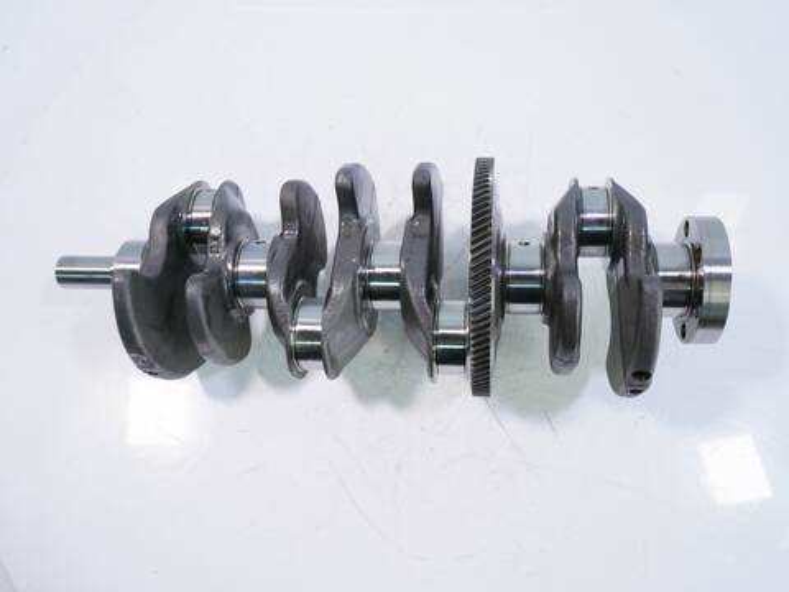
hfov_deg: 60.0
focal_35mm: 30
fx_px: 684
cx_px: 394
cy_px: 296
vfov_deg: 46.8
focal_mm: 15
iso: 200
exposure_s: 1/60
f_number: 3.8
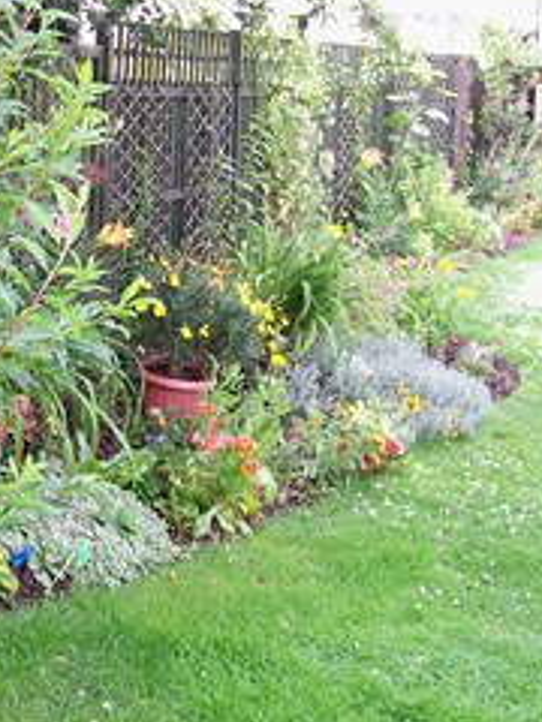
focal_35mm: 66
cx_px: 12
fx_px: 1378
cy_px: 265
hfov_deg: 21.5
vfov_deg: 29.3
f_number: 2.7
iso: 80
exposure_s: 1/104
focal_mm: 6
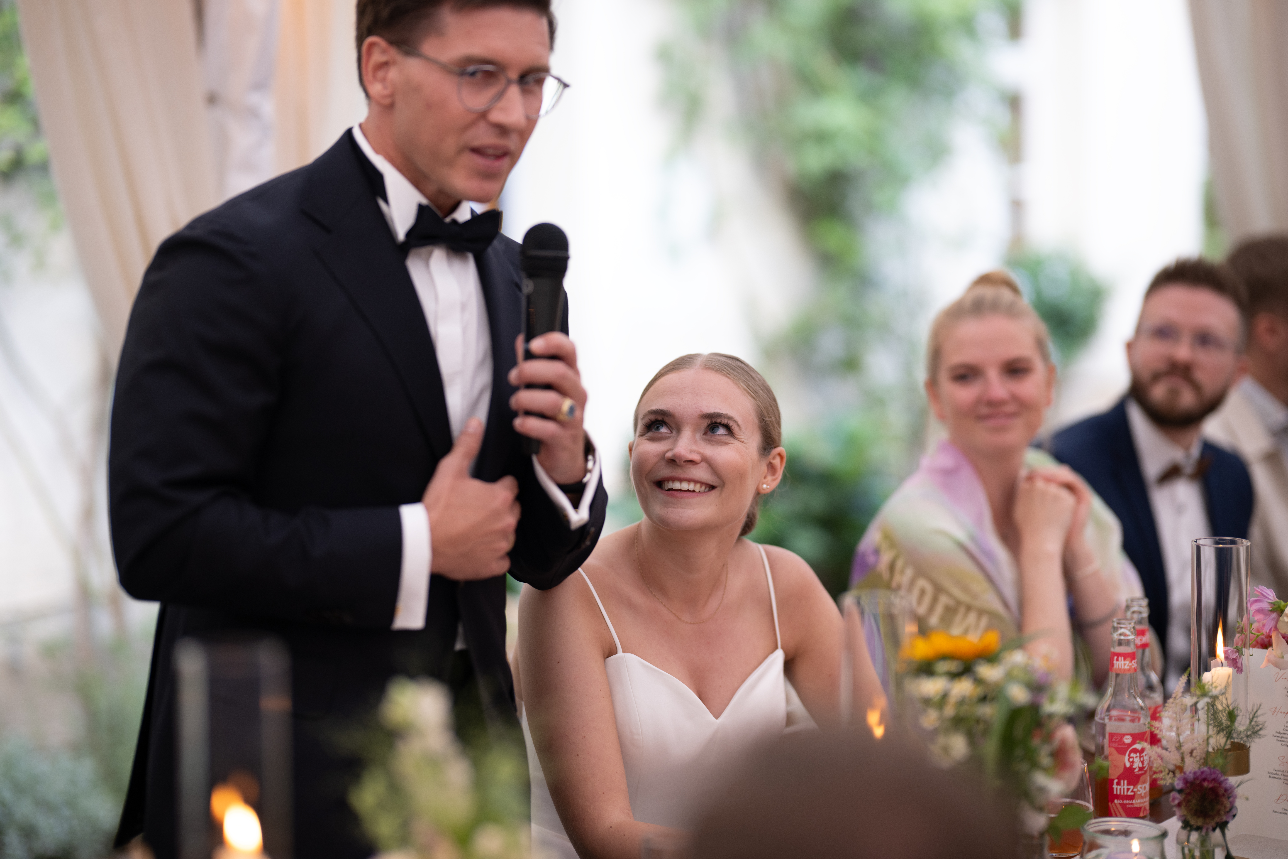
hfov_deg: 23.9
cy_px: 430
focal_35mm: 85
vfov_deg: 16.1
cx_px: 644
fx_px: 3041
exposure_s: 1/160
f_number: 1.4
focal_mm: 85
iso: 200
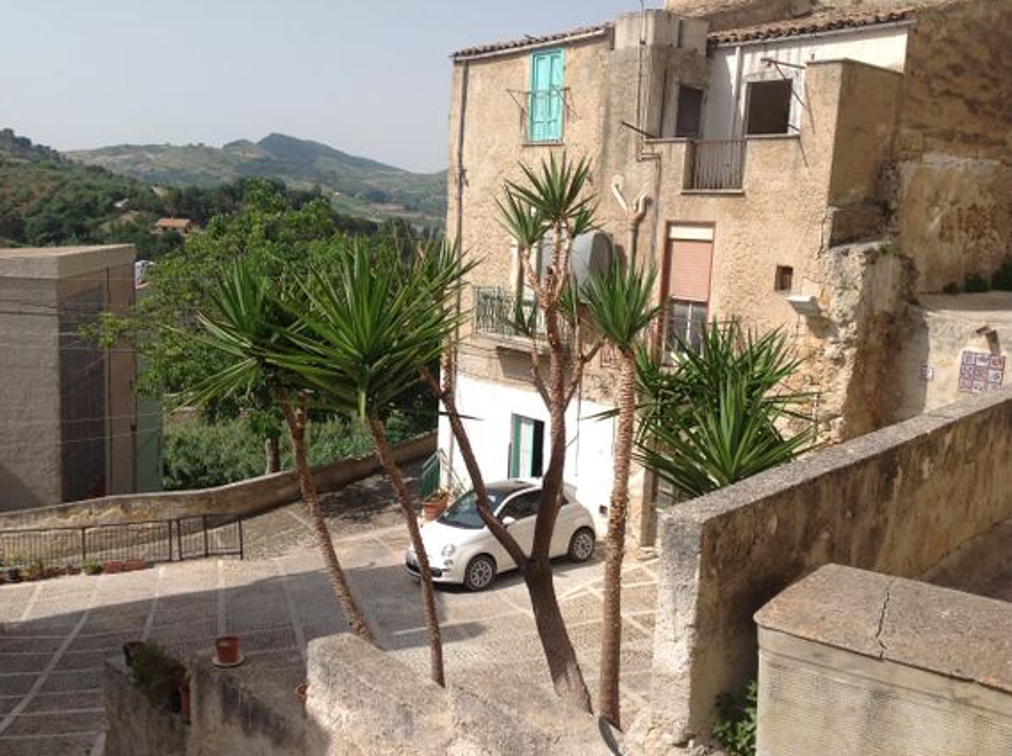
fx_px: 1080
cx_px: 488
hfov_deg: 50.2
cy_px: 390
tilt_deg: -7.1
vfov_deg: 38.6
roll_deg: -3.5
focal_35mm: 37
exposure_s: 1/1779
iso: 50
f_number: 2.4
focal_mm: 4.28
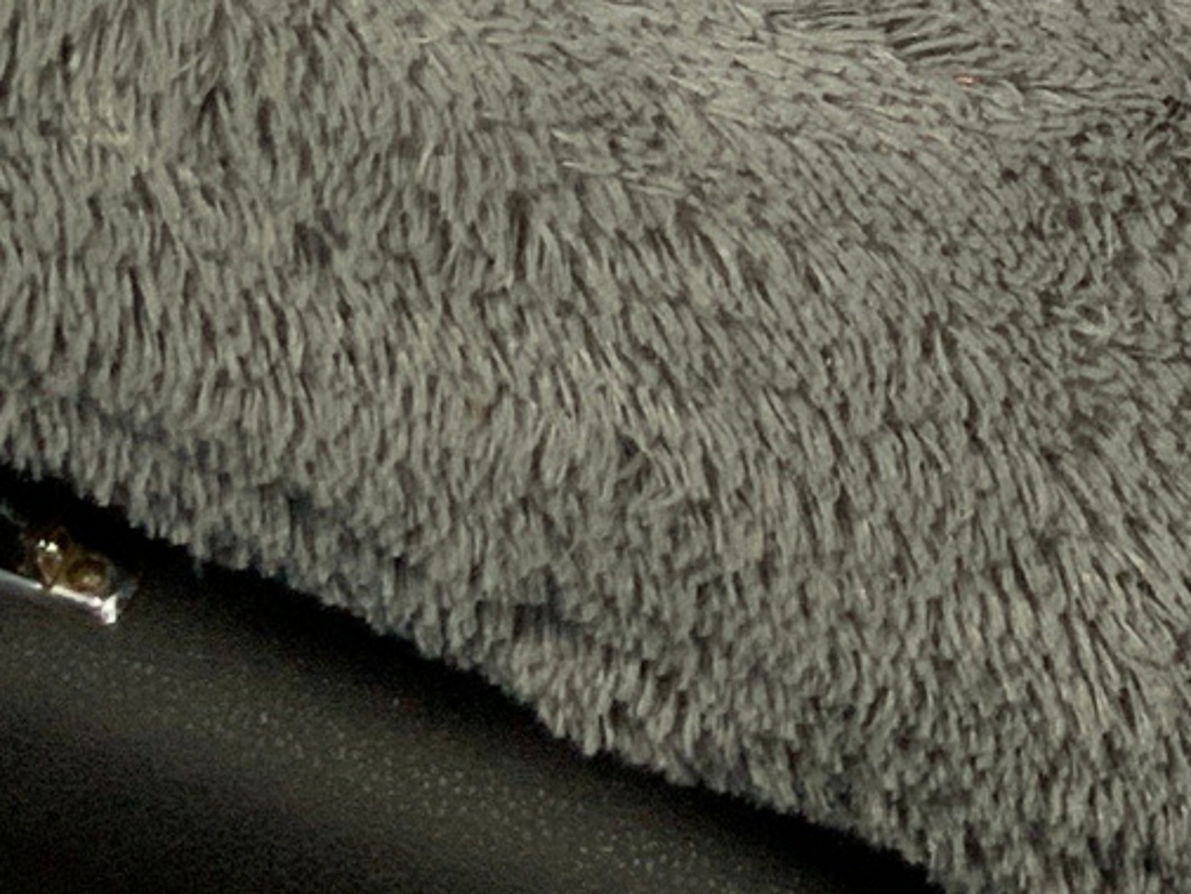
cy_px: -514
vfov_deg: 9.7
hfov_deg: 12.2
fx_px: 5059
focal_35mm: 147
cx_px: 2186
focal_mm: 3
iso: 64
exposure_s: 1/78
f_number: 1.8
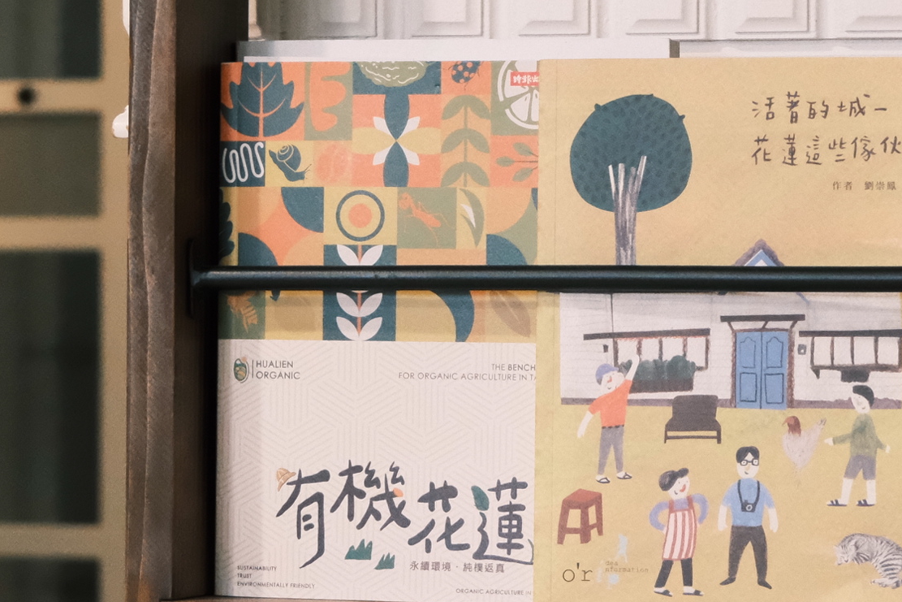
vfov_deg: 8.6
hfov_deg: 12.9
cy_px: 188
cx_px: 541
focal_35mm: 159
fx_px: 3984
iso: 6400
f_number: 4
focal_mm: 30.8
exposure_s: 1/110
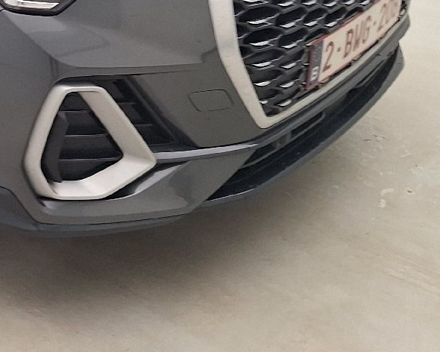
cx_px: -138
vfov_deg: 20.1
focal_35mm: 73
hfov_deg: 23.0
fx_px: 951
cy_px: -26
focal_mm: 5.54
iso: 64
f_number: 1.8
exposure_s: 1/100
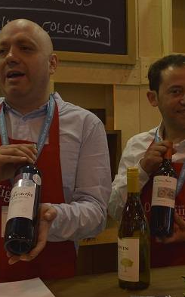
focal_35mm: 56
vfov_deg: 36.3
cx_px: 95
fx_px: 453
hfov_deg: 23.1
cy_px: 147
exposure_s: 1/80
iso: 400
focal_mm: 24
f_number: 8
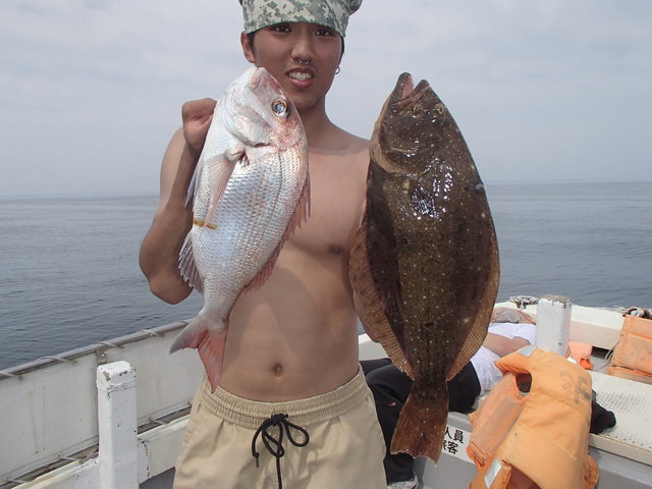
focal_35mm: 28
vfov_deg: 49.7
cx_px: 326
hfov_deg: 63.4
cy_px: 244
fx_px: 527
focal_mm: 5
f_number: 11
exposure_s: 1/160
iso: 100
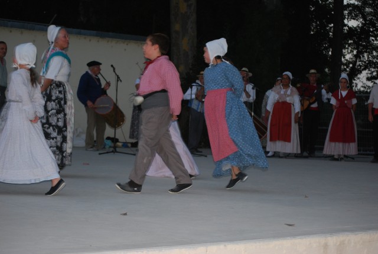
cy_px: 127
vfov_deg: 16.6
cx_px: 189
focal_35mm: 82
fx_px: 868
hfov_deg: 24.6
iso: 400
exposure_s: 1/60
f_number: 4
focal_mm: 55
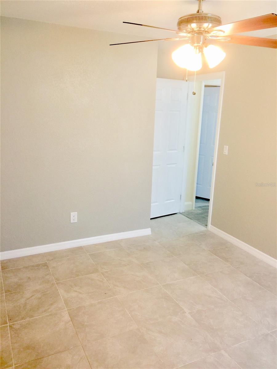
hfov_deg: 48.2
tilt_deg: -12.0
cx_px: 138
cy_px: 184
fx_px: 309
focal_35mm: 29
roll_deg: -1.7
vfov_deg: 61.7
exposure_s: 1/30
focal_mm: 4.15
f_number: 2.2
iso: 50
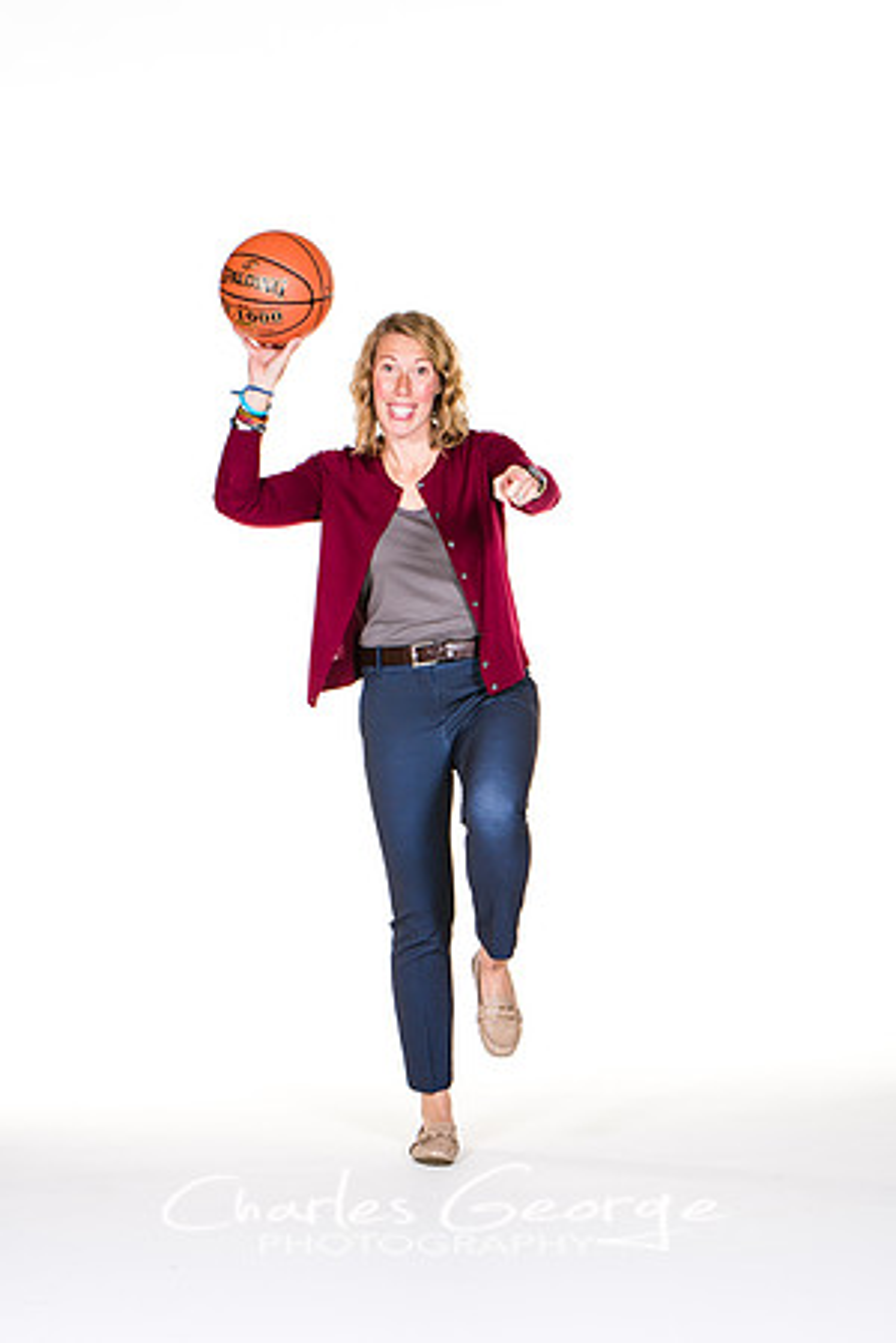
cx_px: 448
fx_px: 4592
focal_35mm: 123
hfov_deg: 11.1
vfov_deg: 16.7
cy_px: 672
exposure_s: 1/160
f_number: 6.3
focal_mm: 82
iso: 200
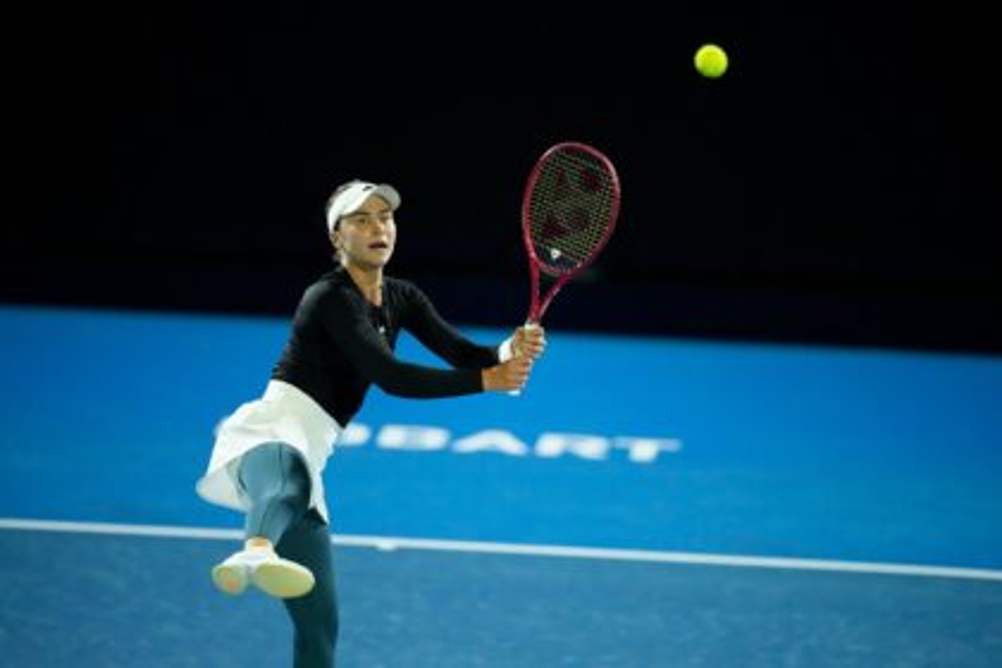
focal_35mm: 400
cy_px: 334
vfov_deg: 3.4
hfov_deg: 5.2
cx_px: 501
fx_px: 11132
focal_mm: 400
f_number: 2.8
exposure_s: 1/2500
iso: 10000
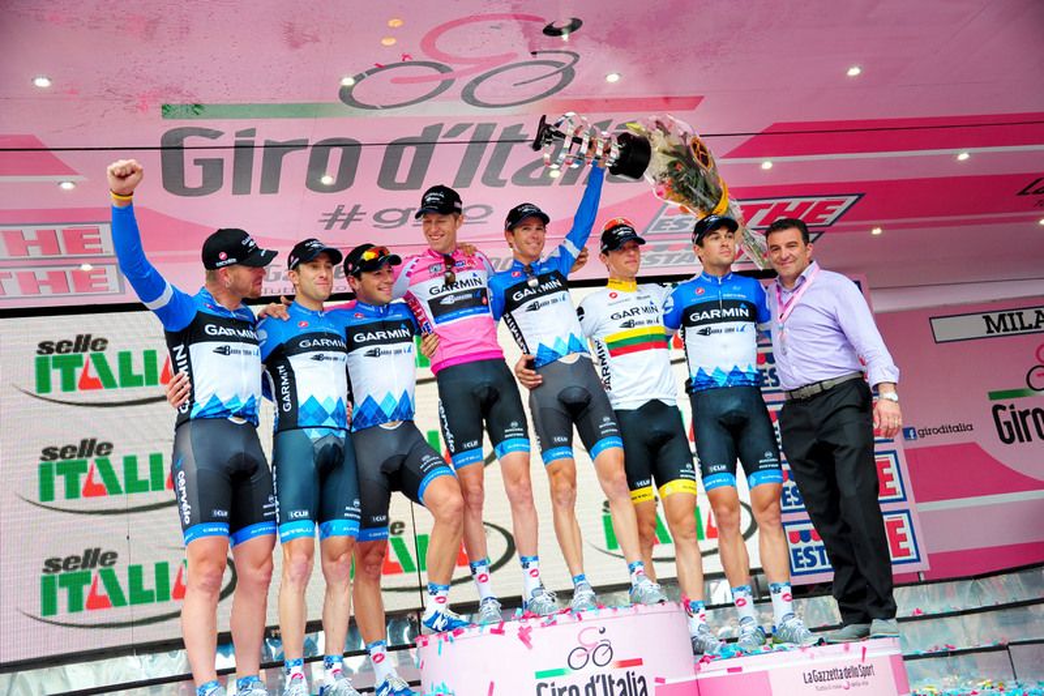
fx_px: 1305
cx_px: 522
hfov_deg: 43.6
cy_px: 348
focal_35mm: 45
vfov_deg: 29.9
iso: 1250
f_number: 4.2
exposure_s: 1/500
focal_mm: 45
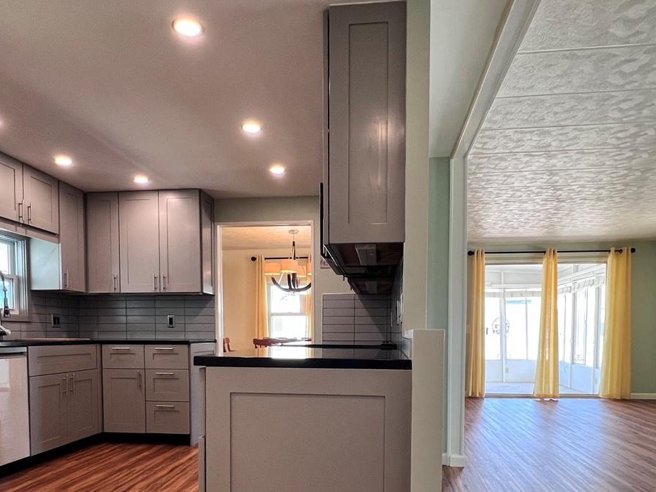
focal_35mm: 23
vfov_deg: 56.6
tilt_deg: -2.5
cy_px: 356
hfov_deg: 73.9
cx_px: 328
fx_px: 436
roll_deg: -0.5
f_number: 1.8
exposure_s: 1/120
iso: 160
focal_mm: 1.57
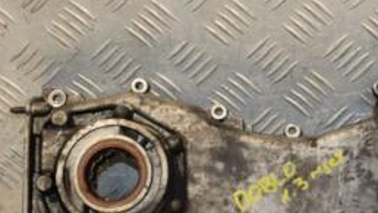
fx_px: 1393
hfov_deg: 15.3
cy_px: 142
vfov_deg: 8.7
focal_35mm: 139
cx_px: 330
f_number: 5.6
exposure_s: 1/200
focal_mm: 38
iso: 800
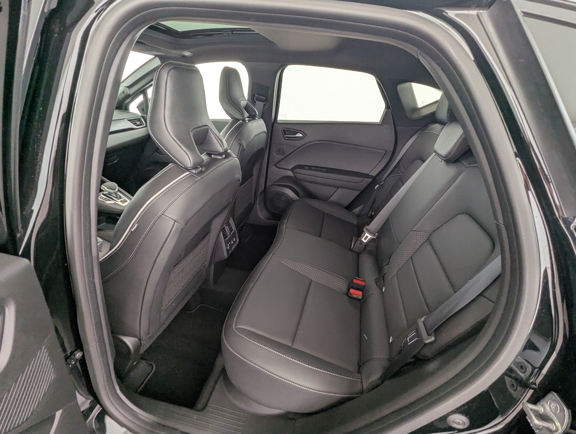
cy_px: 217
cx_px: 288
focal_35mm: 16
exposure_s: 1/44.7
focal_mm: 2.35
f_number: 2.2
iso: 107
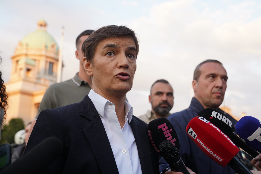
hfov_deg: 45.4
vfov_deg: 31.2
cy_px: 87
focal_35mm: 43
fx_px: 312
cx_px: 130
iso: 1250
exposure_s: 1/500
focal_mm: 43
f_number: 4.5
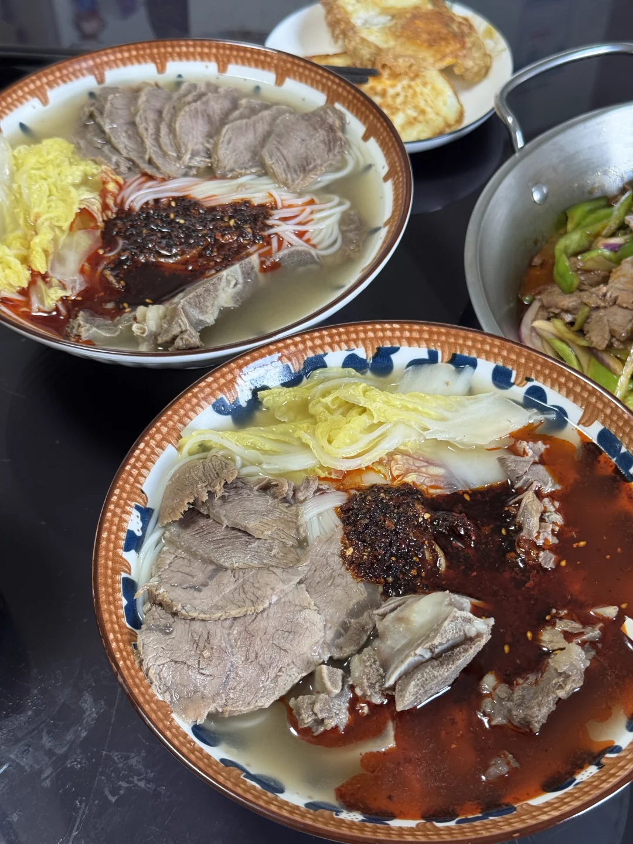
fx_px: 1170
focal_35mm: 48
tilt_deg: -50.2
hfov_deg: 30.3
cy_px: 422
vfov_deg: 39.7
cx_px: 316
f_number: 1.78
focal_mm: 6.76
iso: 125
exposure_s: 1/60
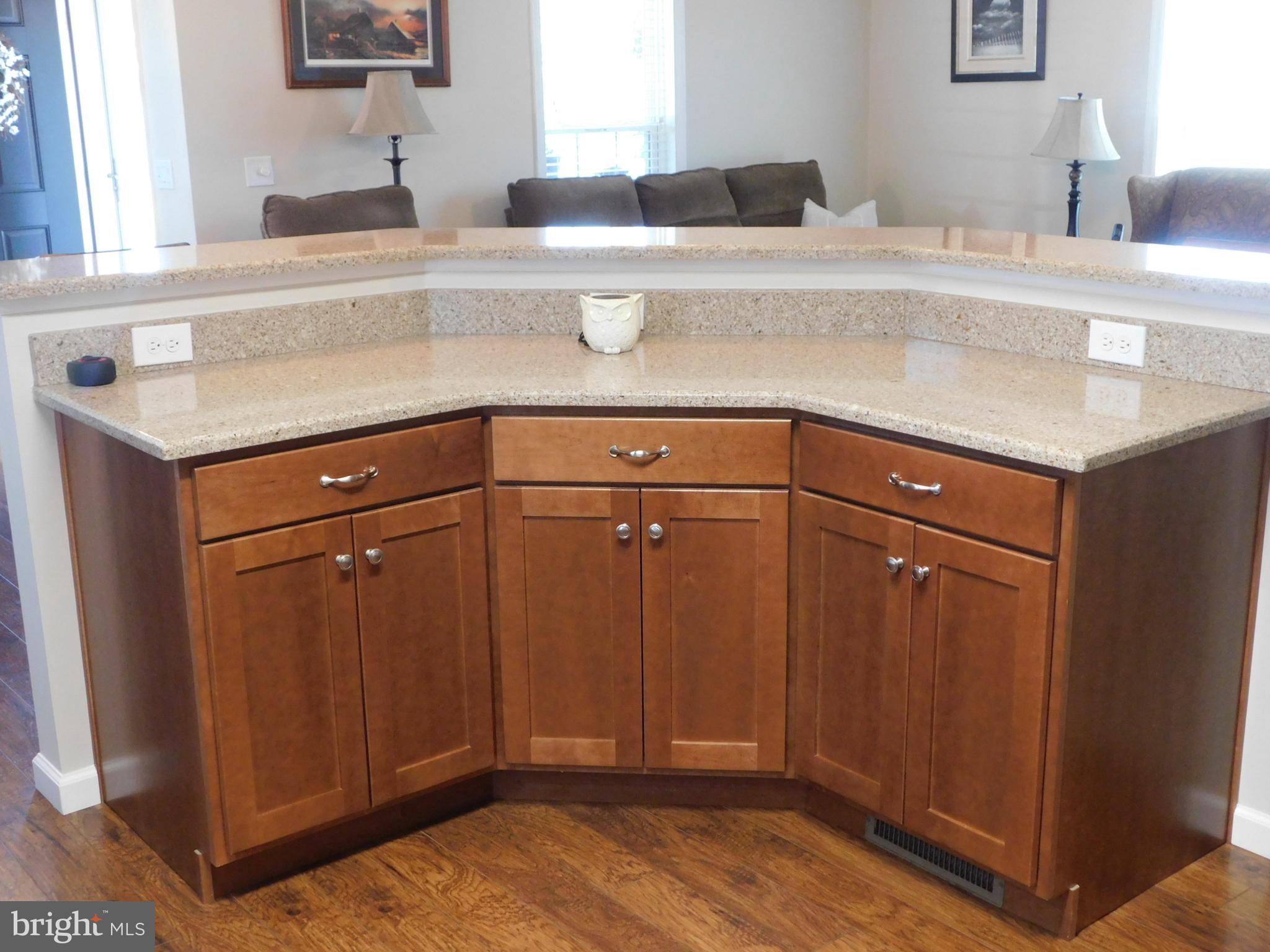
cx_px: 635
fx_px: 1468
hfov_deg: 46.8
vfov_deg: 36.0
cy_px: 476
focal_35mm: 40
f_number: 3.6
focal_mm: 7.1
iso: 400
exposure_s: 1/13
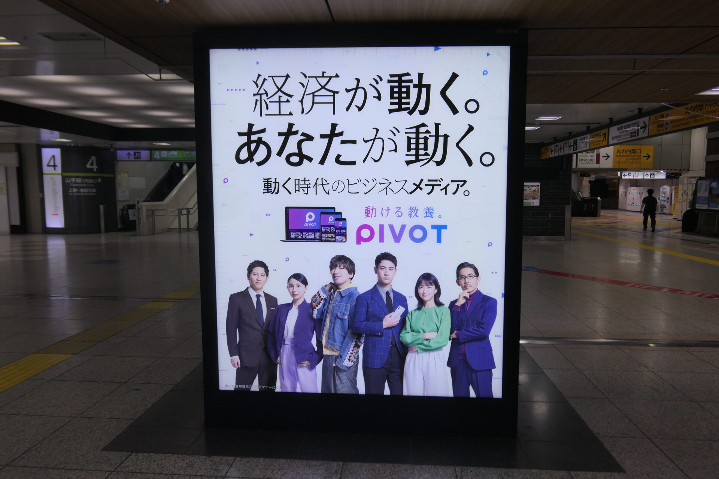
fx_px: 479
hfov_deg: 73.7
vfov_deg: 53.1
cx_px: 360
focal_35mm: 24
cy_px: 240
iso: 125
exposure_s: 1/320
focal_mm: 8.8
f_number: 2.8
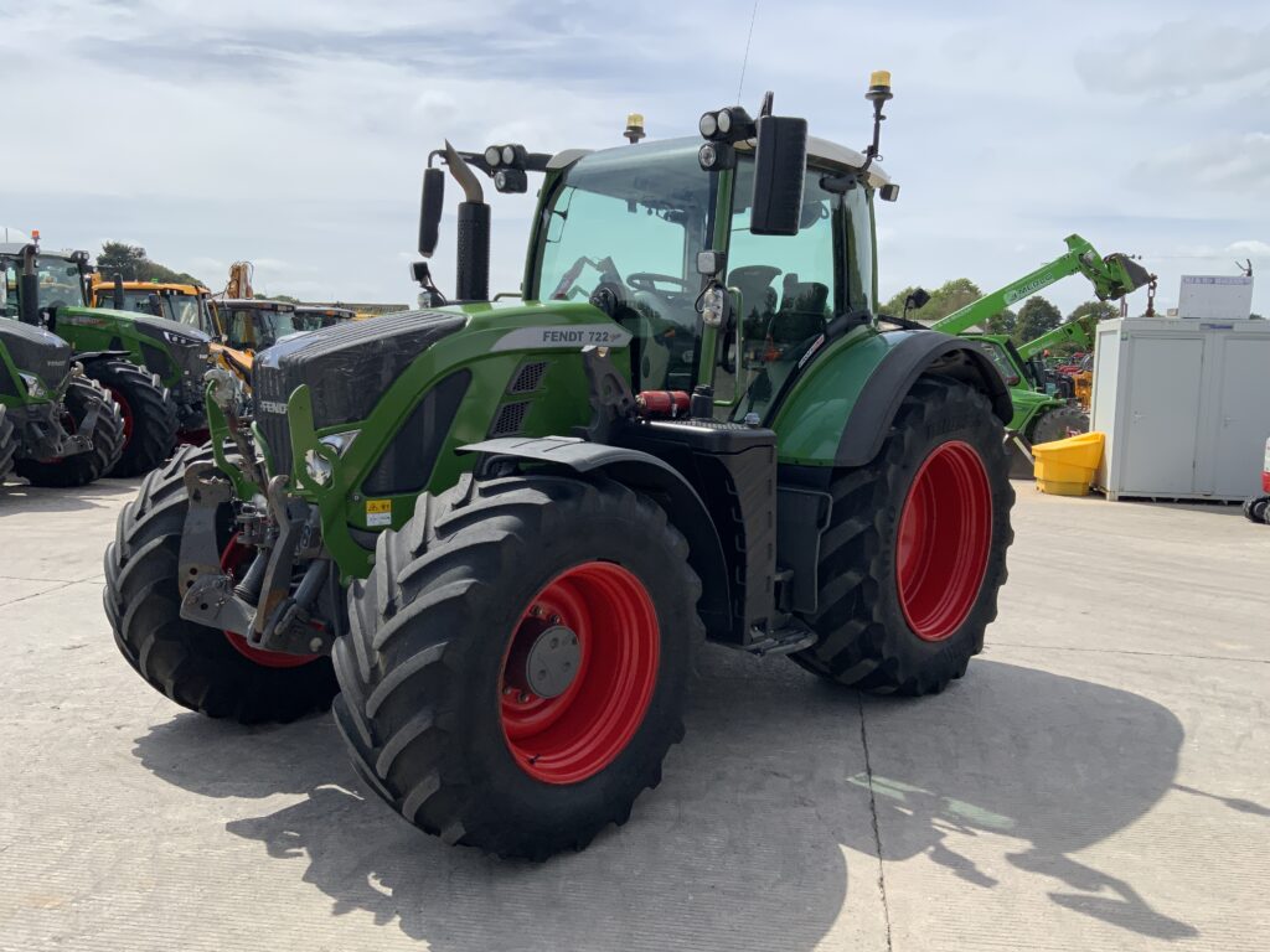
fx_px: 1064
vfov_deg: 48.2
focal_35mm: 29
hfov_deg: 61.7
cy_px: 476
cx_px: 635
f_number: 1.8
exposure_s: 1/2427
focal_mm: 3
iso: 20
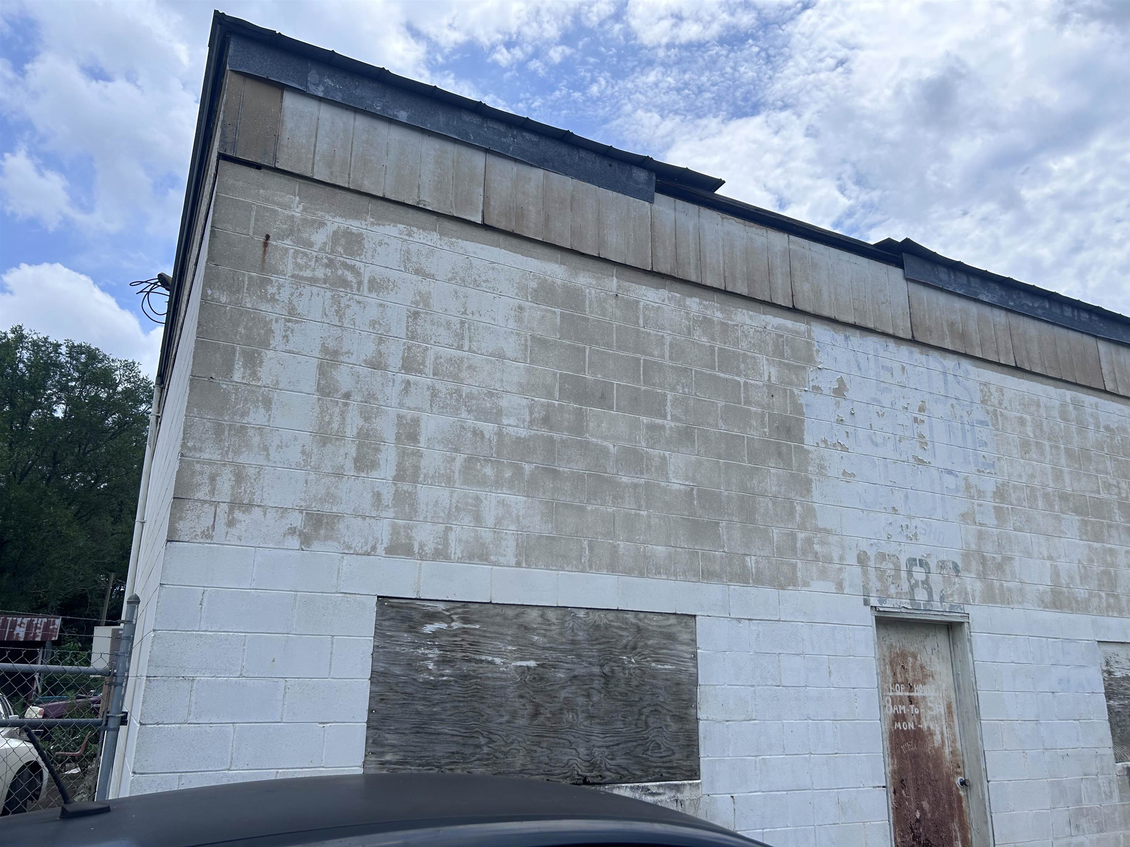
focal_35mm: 26
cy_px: 424
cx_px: 565
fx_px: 849
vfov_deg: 53.1
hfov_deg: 67.3
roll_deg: -0.2
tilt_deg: +16.2
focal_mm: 5.7
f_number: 1.5
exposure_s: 1/5882
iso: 50
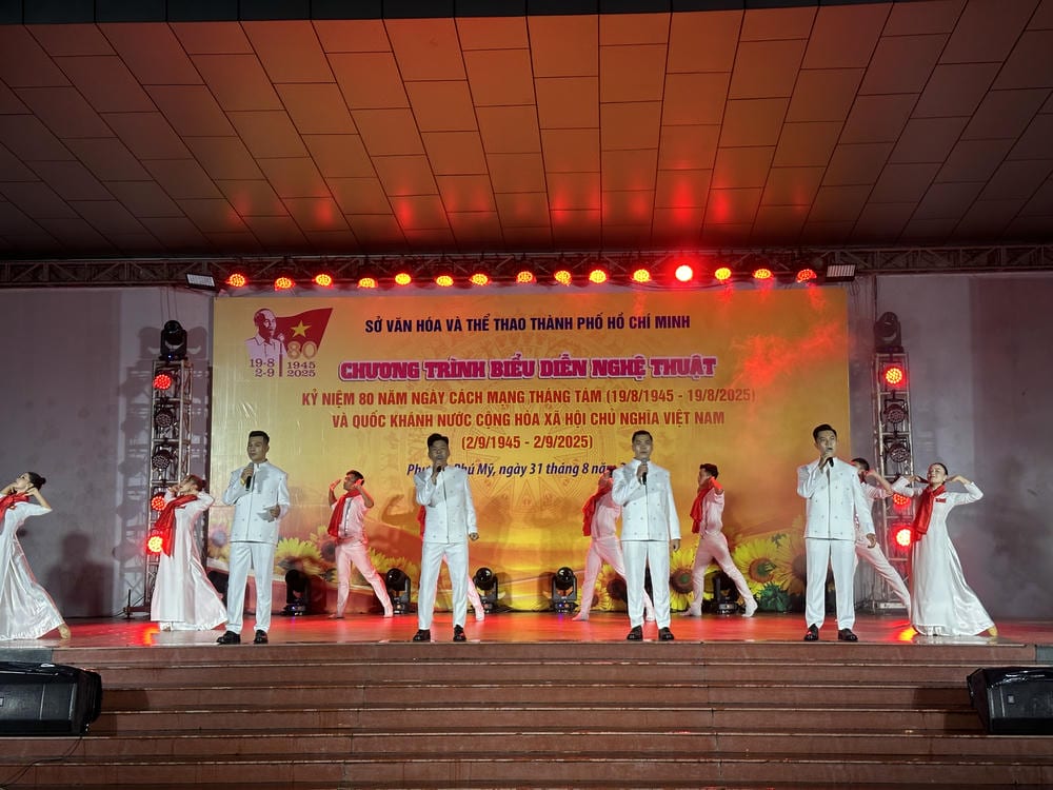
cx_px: 526
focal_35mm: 48
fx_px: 1460
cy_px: 395
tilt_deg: +5.5
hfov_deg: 39.7
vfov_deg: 30.3
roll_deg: +0.7
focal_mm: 6.86
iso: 64
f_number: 1.78
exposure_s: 1/50
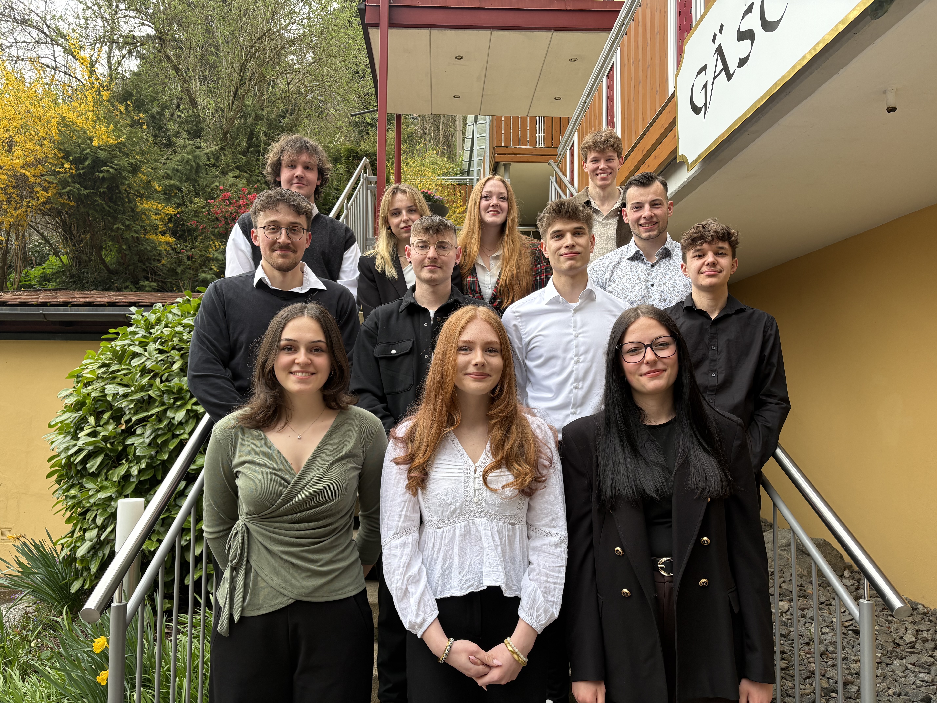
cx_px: 468
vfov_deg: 53.1
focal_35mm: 26
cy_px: 352
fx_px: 704
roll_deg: -0.2
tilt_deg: +3.8
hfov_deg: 67.3
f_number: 1.6
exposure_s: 1/148
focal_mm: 5.96
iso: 40
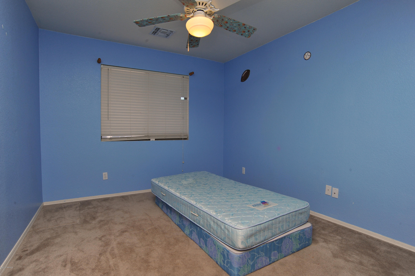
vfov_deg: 67.3
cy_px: 138
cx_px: 208
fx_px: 207
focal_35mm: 18
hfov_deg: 90.0
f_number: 11
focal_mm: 18
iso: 800
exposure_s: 1/125
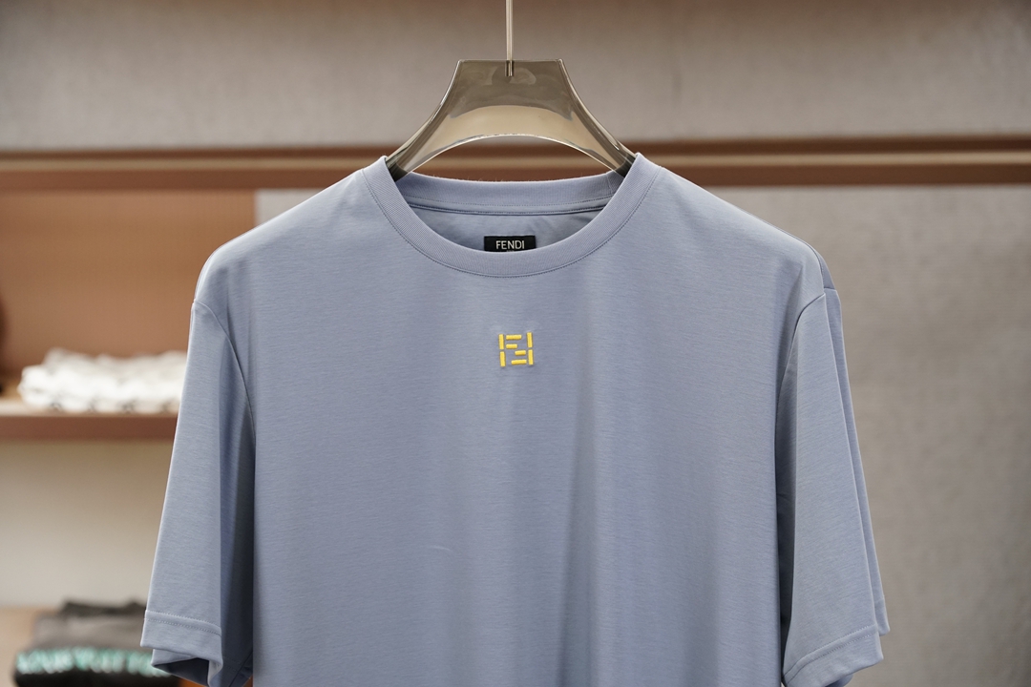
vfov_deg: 14.7
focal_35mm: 93
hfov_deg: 21.9
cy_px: 344
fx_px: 2663
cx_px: 516
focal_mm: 62
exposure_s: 1/125
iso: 800
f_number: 4
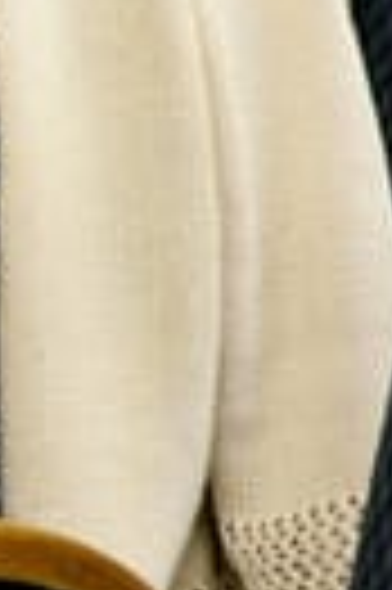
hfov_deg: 1.4
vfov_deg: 2.1
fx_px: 15753
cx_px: -496
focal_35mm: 962
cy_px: -187
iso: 1600
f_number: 4.5
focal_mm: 140
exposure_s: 1/40
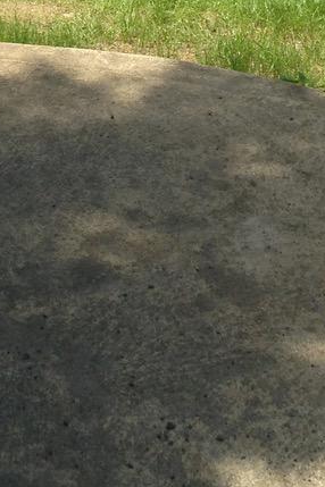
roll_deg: -1.8
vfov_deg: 14.9
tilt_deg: -14.0
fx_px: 1665
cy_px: -329
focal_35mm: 123
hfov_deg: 11.0
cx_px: -18
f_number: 2.4
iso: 50
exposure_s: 1/821
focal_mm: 4.12
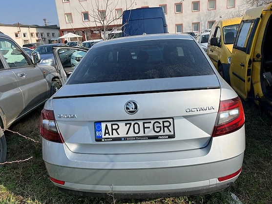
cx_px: 143
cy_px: 102
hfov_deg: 63.4
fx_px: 220
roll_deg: +4.5
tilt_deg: -14.4
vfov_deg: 49.8
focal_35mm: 28
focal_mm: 5.1
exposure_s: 1/3311
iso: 50
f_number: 1.6
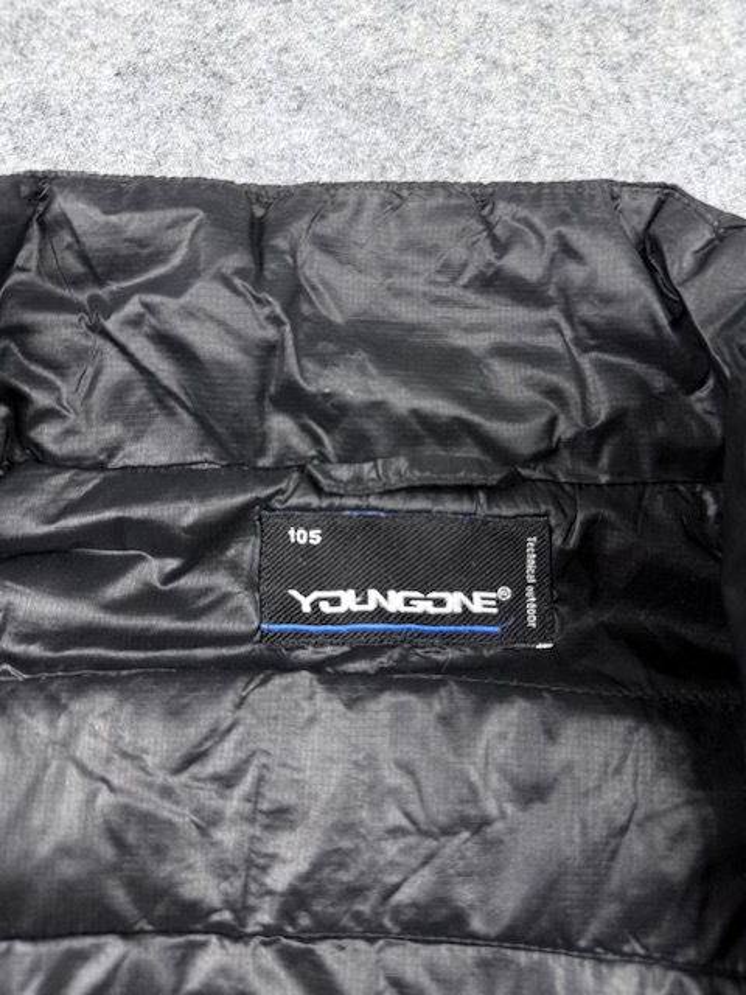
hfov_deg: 56.8
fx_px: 690
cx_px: 373
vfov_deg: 71.6
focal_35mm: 24
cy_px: 498
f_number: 1.78
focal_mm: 6.76
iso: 200
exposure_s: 1/100
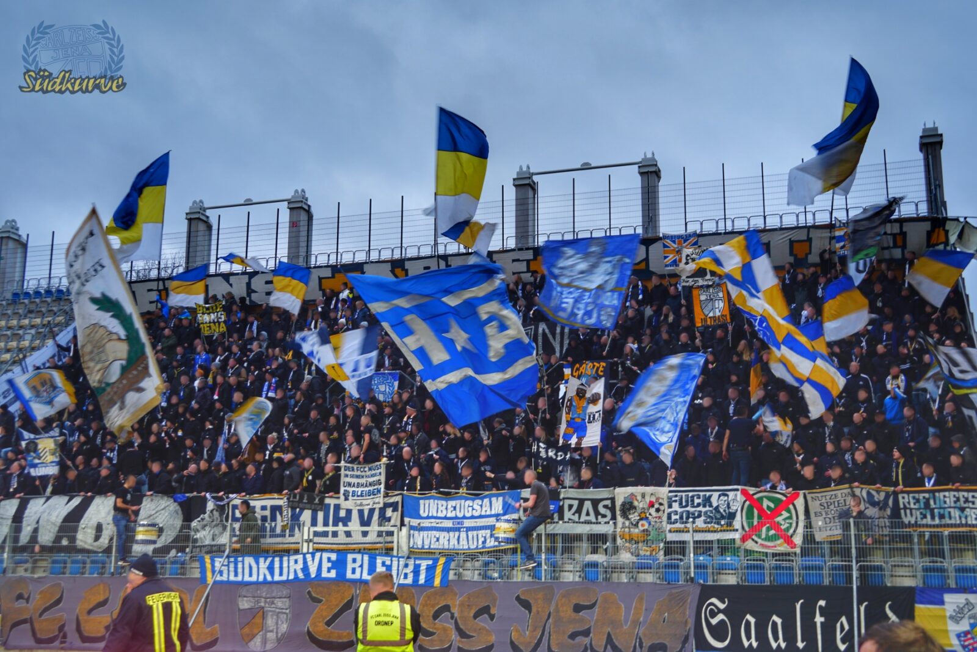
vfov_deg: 33.0
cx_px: 488
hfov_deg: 47.9
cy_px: 326
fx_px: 1099
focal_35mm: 40
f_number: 4
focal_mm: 27
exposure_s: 1/30
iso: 100
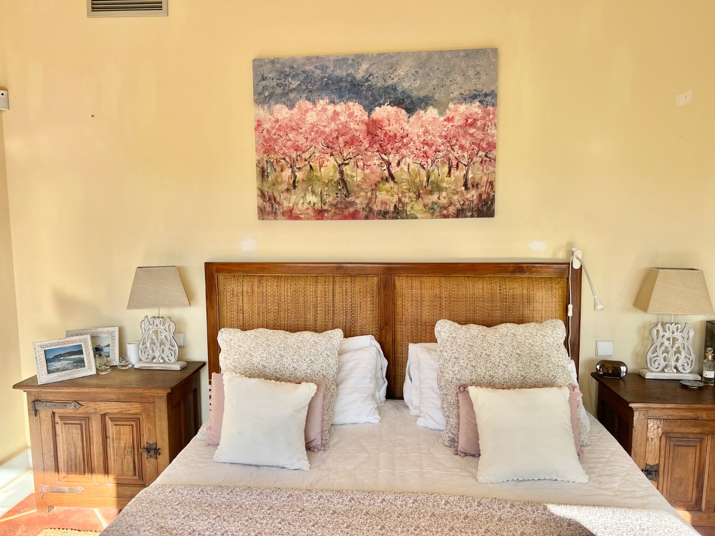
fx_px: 537
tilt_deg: -6.7
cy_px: 268
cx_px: 358
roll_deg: +0.5
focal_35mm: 26
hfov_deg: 67.3
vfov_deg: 53.1
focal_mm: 5.7
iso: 50
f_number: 1.5
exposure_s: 1/769
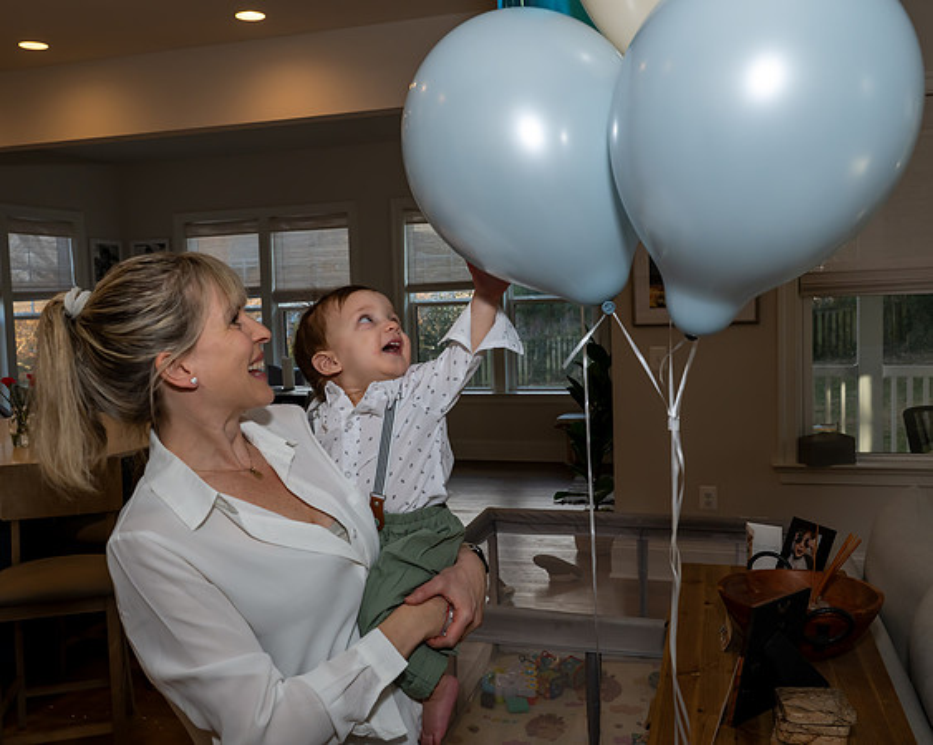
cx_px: 462
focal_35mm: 35
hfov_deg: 51.4
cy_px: 366
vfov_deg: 42.1
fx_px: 969
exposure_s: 1/250
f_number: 7.1
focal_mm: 29
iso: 640
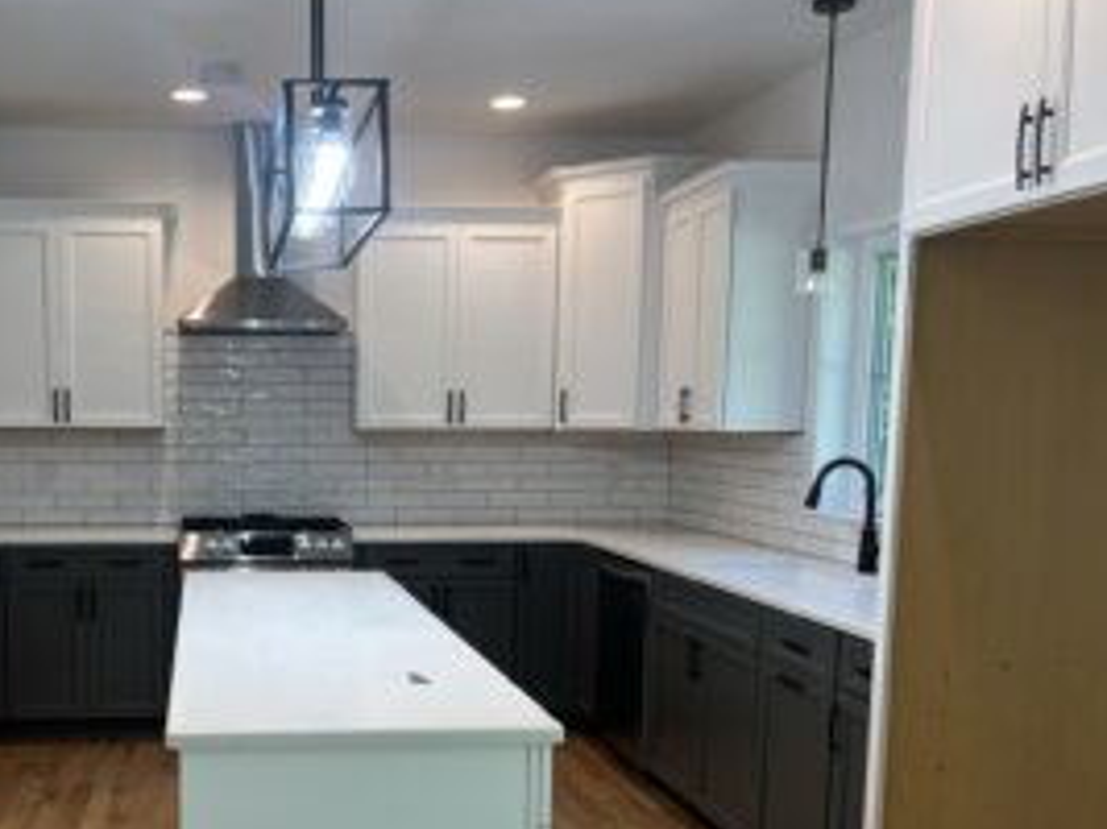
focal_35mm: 39
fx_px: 1247
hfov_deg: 46.7
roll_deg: -1.2
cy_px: 564
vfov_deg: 36.4
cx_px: 319
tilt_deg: -7.1
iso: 80
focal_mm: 5.1
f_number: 1.6
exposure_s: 1/120
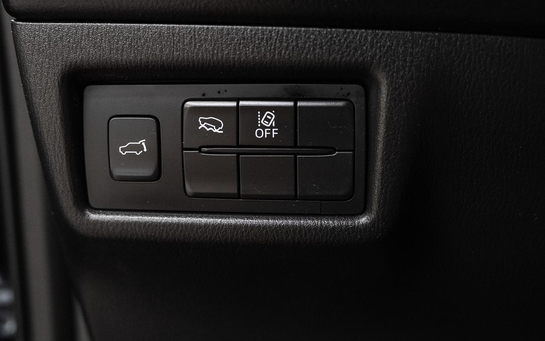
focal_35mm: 48
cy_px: 146
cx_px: 244
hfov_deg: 41.8
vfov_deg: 26.8
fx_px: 713
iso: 1250
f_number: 3.5
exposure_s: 1/50
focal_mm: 30.5
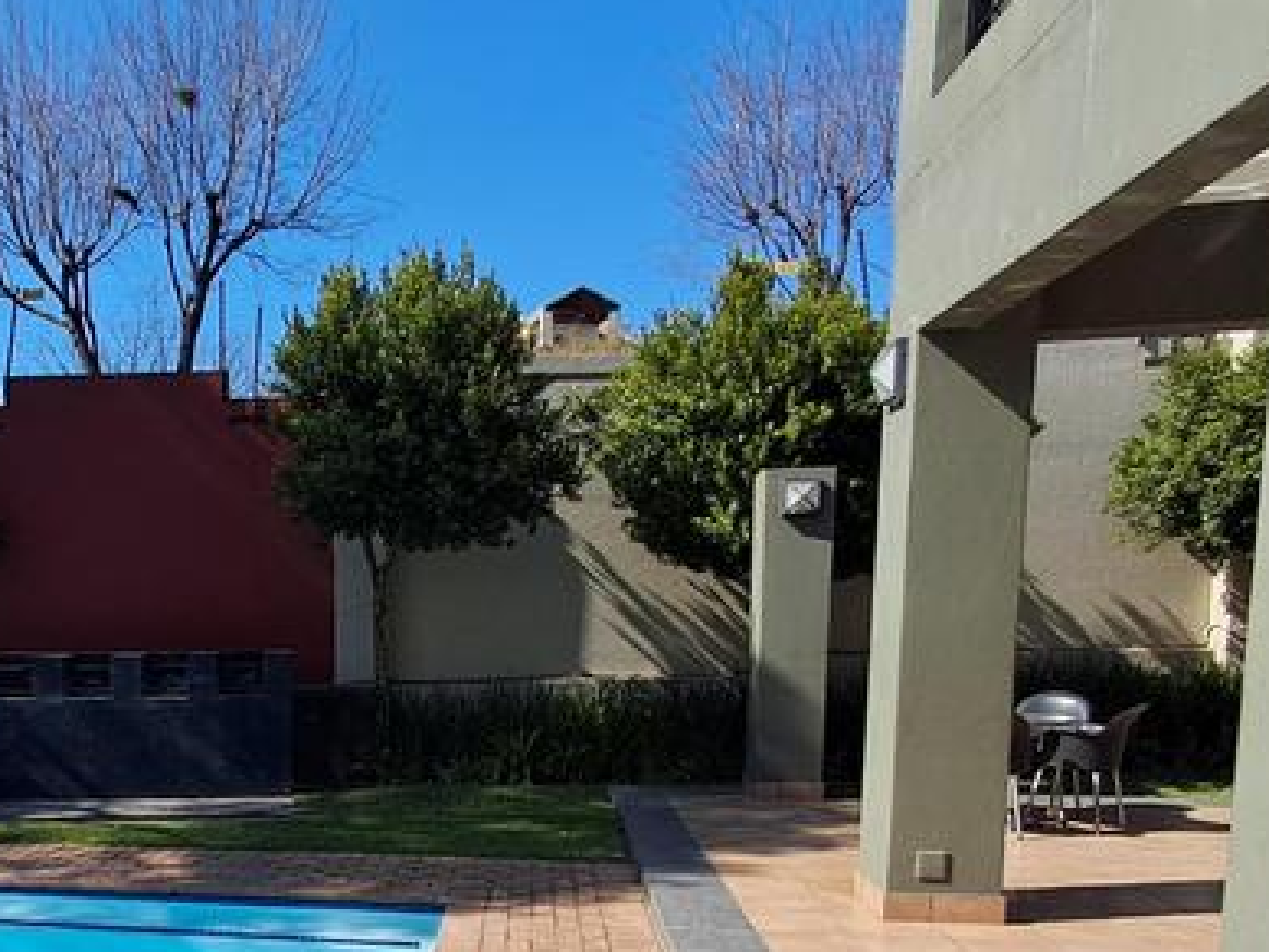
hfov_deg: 52.2
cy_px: 739
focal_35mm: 33
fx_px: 1210
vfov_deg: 41.4
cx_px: 271
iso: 40
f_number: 2.2
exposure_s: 1/1292
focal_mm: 1.64
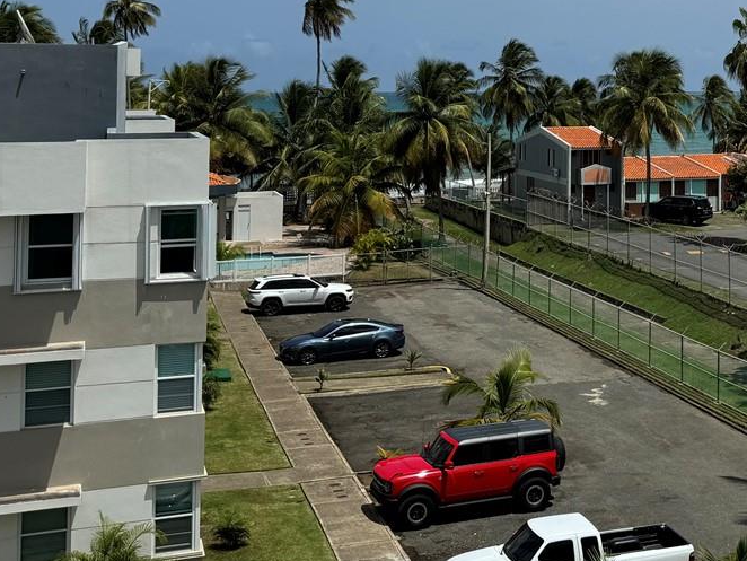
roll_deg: +0.3
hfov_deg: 31.4
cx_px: 693
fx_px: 1252
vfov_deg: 24.4
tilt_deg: +2.0
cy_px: 34
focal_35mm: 58
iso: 80
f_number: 1.78
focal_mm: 6.76
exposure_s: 1/7937
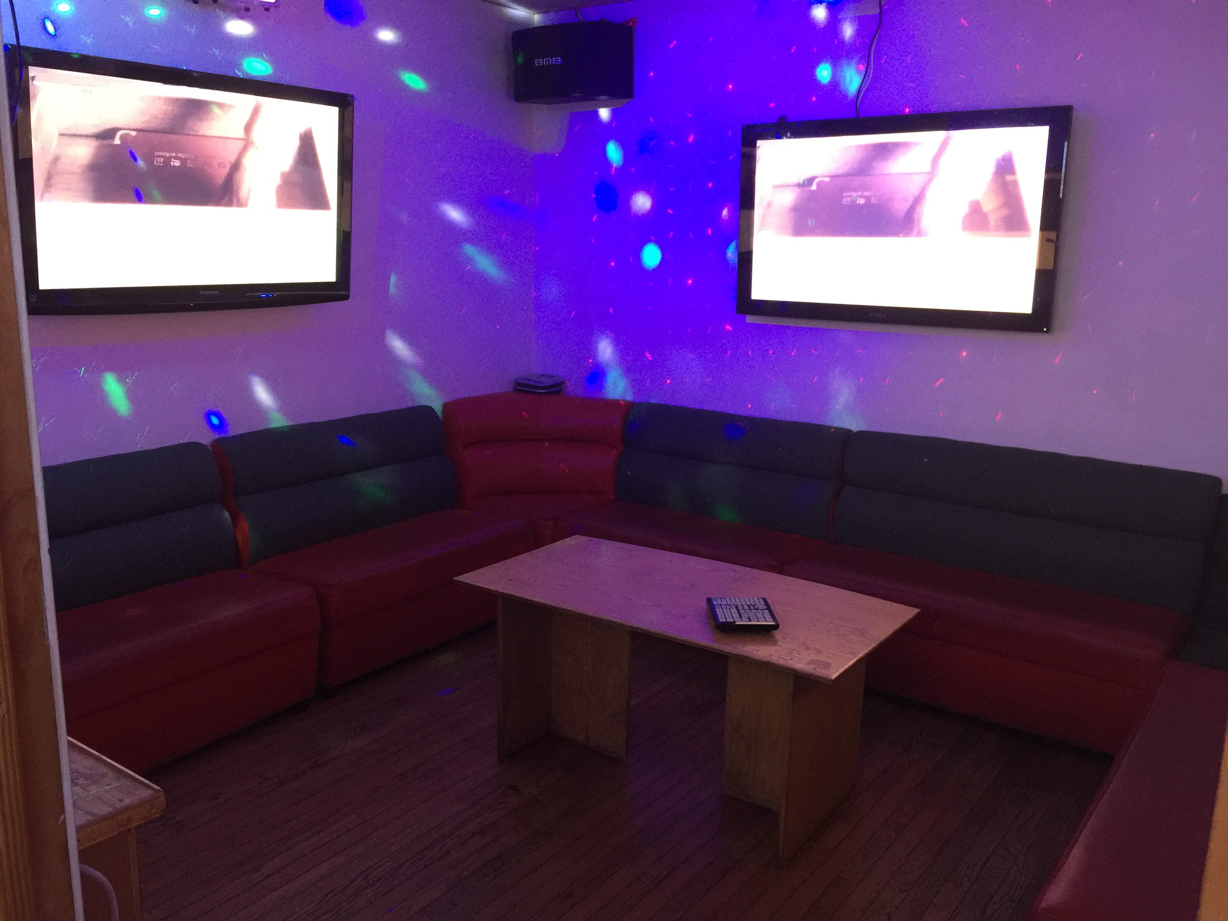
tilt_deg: -12.0
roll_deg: -0.9
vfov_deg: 48.2
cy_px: 460
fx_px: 1029
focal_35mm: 29
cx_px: 614
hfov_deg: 61.7
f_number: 2.2
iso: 125
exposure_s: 1/8
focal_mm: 4.15
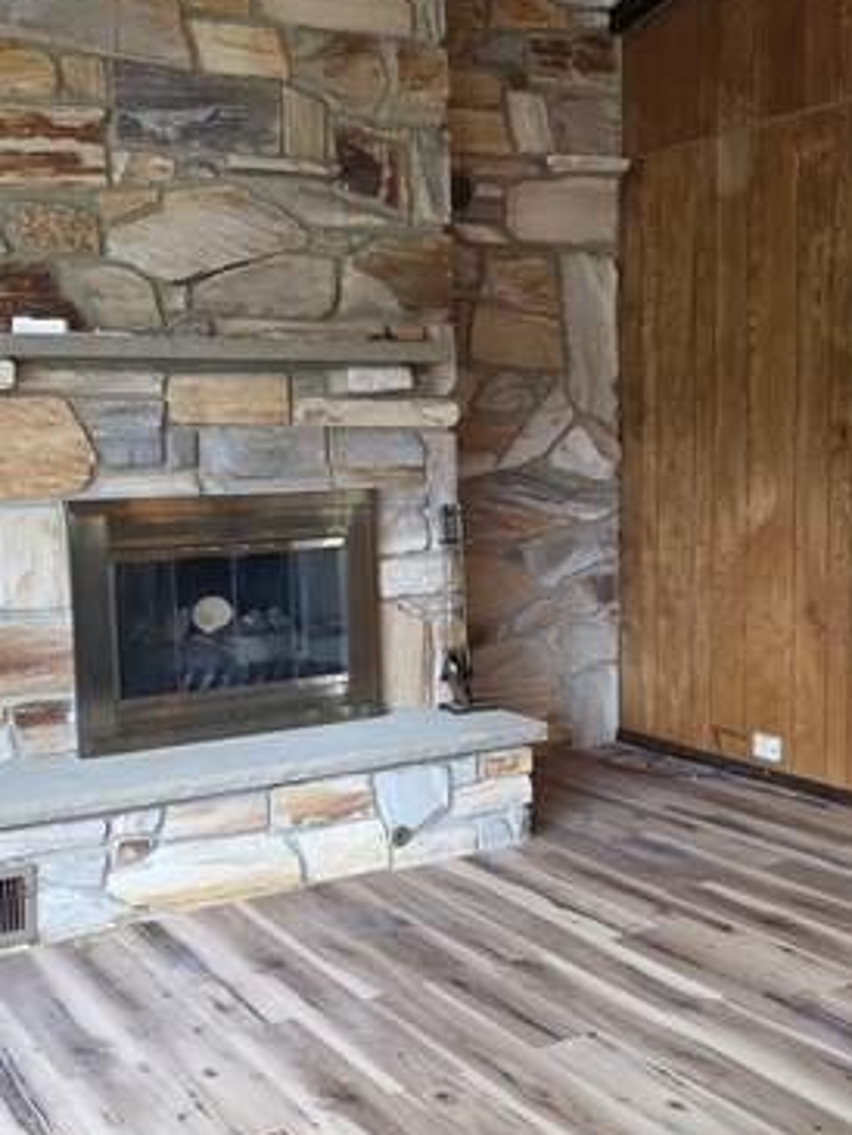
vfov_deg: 44.8
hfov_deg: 34.4
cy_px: 568
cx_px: 429
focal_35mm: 42
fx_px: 1378
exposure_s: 1/120
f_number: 1.7
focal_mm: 6.3
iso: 320
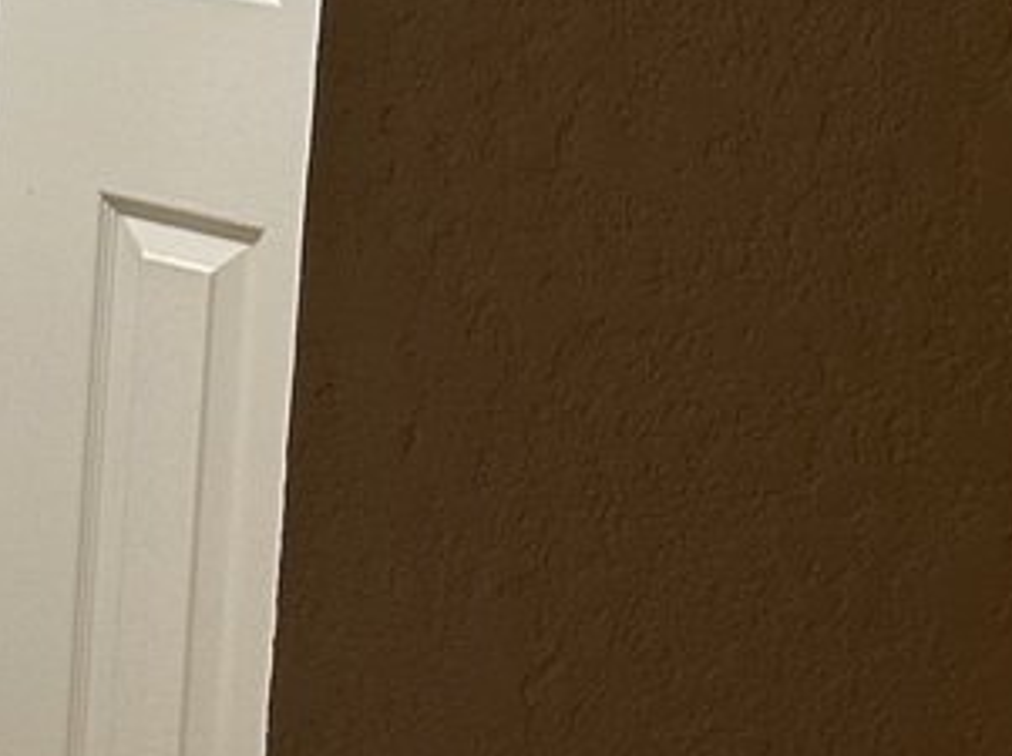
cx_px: -605
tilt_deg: -6.8
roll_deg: -2.9
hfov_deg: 15.5
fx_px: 3358
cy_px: -195
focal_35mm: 115
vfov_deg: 12.5
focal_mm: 6.86
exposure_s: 1/60
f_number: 1.78
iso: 250
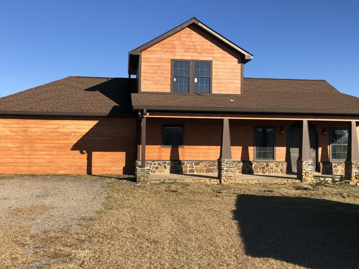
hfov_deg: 51.3
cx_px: 172
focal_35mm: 36
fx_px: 373
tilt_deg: +4.1
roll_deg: -0.3
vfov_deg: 39.6
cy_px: 123
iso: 20
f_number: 1.8
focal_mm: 3.99
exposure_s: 1/1600
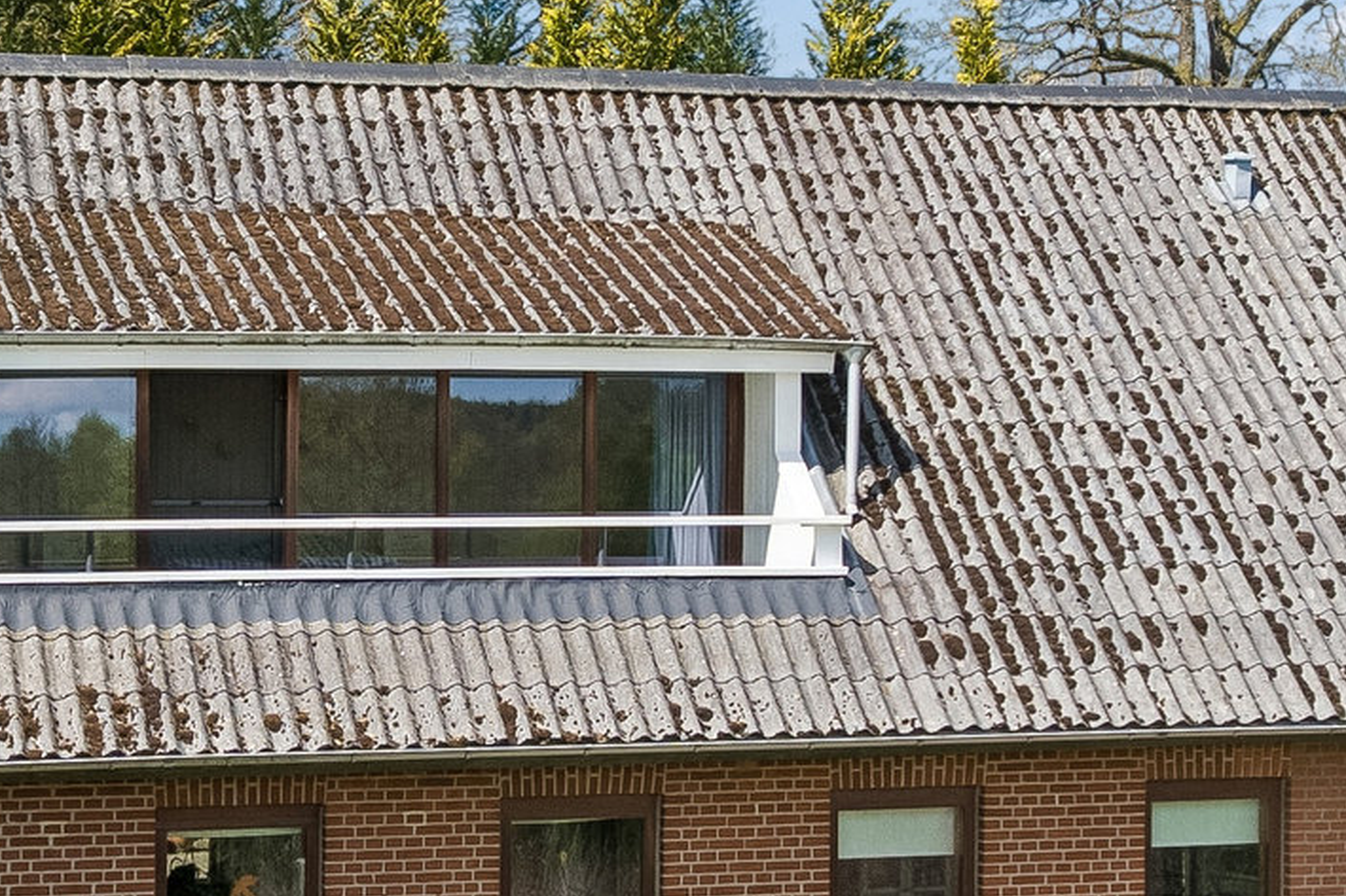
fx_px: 3476
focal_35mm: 93
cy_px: 839
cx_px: 586
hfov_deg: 21.9
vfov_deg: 14.5
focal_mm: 8.4
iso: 100
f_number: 2.8
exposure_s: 1/160
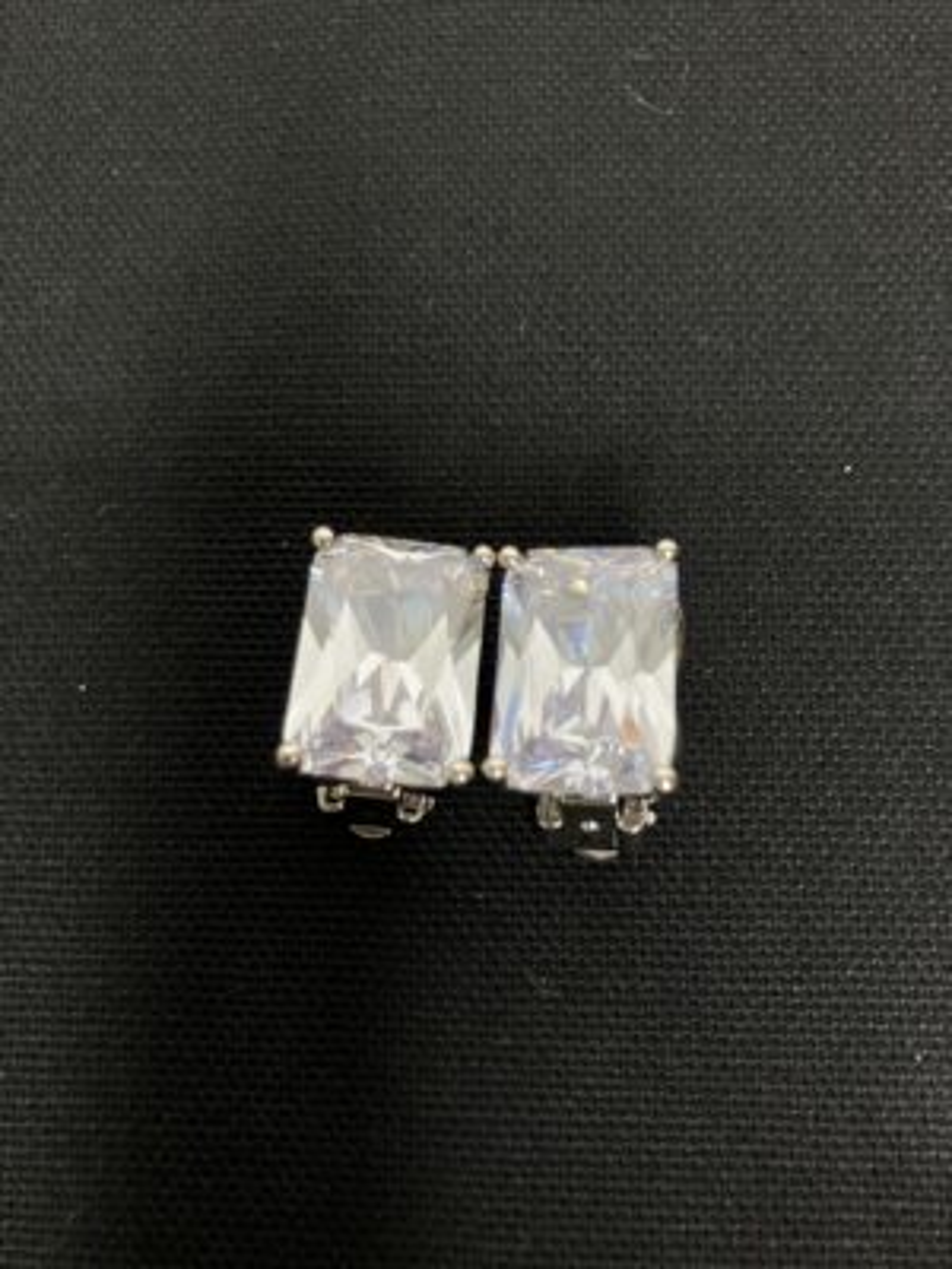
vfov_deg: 63.4
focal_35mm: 28
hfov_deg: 49.7
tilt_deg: -78.0
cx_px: 476
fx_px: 1027
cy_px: 634
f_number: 1.8
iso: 320
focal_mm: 3.99
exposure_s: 1/50
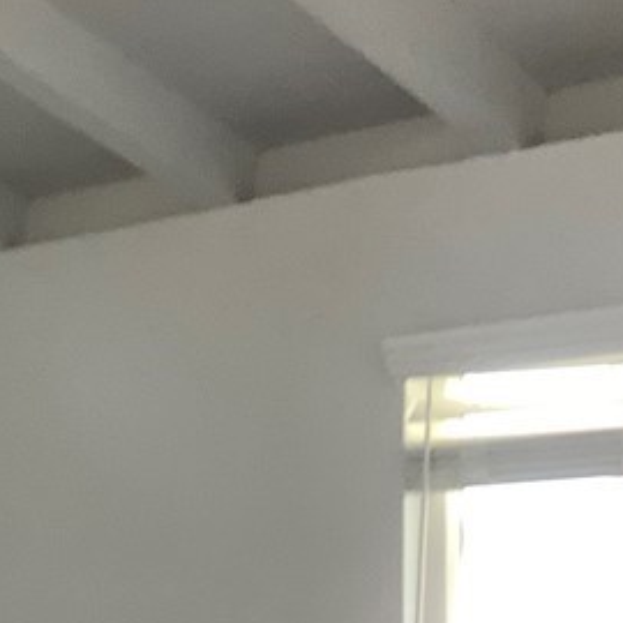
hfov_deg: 16.1
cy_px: 676
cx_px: -118
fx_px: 2118
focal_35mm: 104
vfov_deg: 16.3
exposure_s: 1/60
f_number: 2.4
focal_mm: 3.3
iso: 64
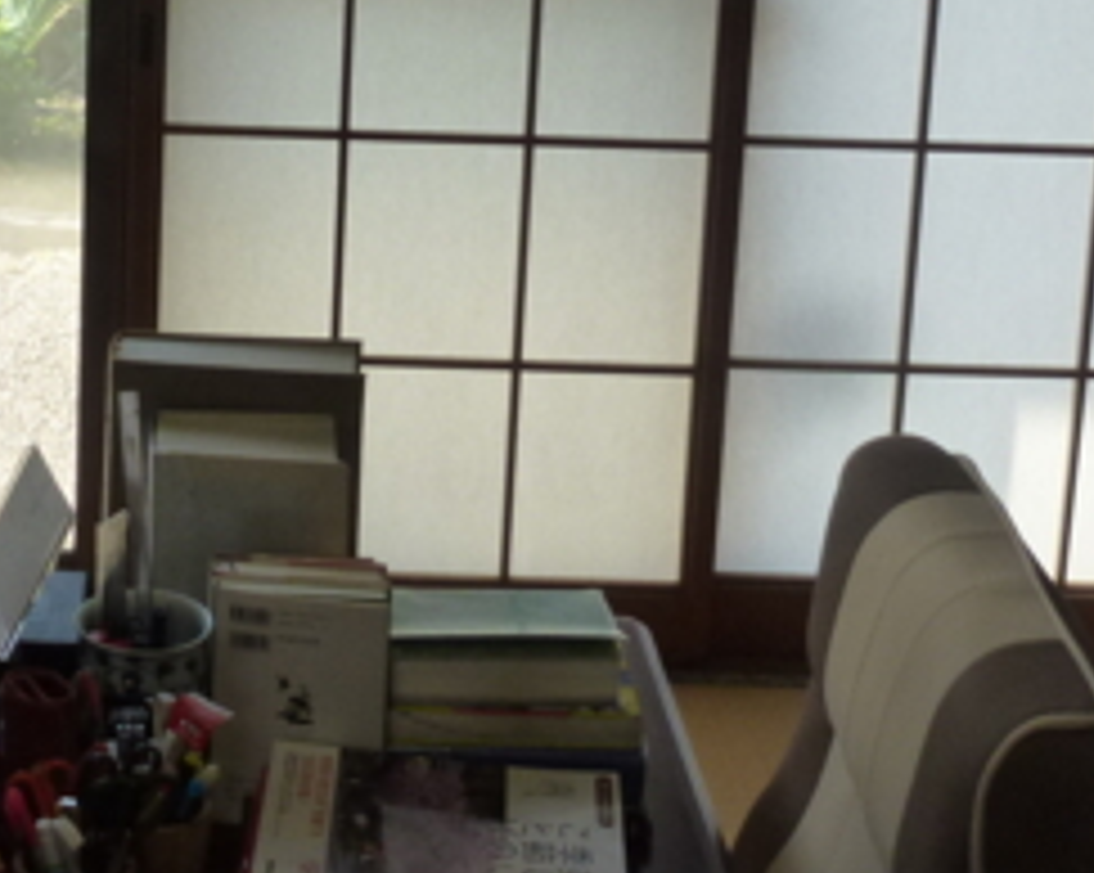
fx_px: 2265
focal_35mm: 70
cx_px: 135
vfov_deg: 20.9
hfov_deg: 26.4
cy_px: -58
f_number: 3.5
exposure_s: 1/125
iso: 160
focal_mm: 5
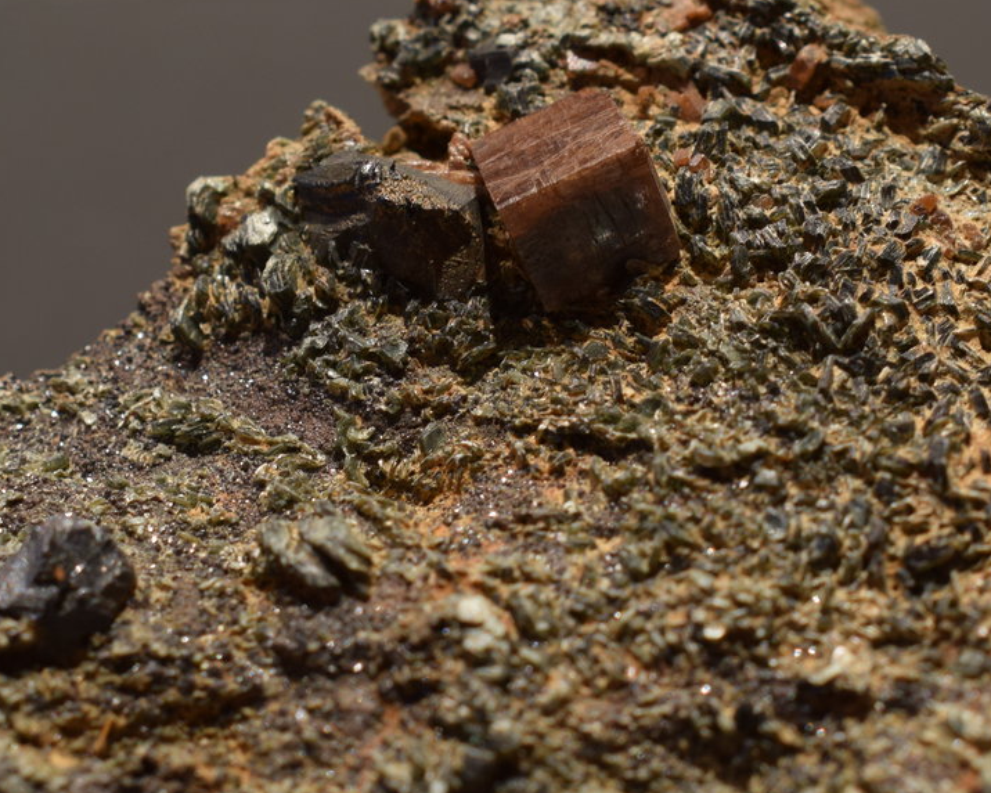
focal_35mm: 107
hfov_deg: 17.9
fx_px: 3139
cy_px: 376
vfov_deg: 14.4
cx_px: 516
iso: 200
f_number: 9
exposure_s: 1/1.3
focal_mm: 34
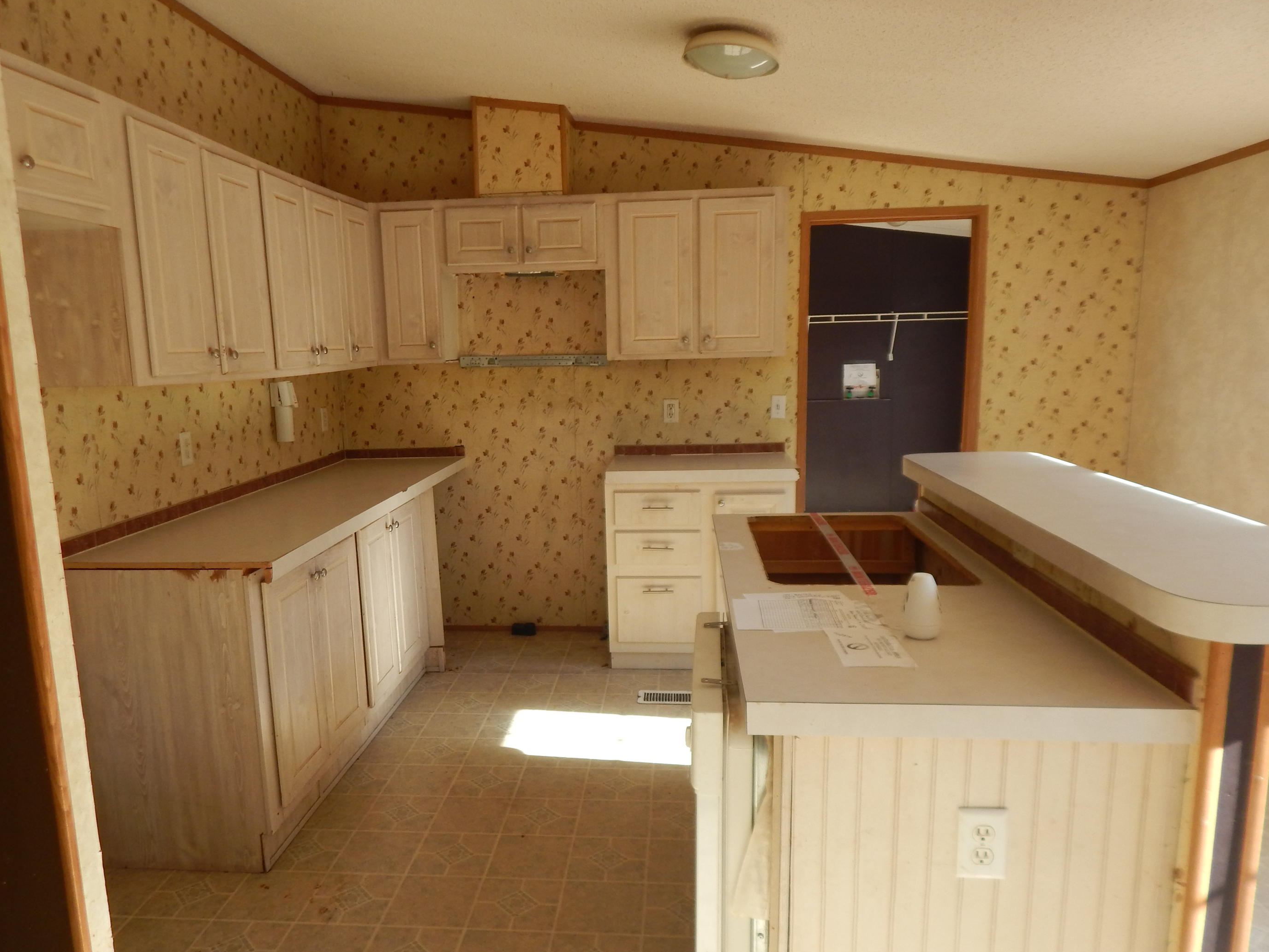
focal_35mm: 24
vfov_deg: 56.8
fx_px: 880
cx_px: 588
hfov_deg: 71.5
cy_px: 507
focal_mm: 4
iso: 125
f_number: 3
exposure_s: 1/200
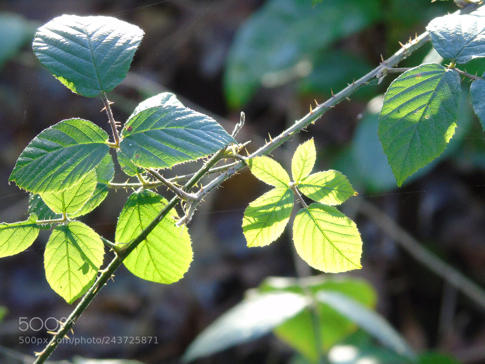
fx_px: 3895
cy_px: 182
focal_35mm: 278
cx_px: 242
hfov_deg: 7.1
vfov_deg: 5.3
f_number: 4.9
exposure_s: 1/60
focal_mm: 50
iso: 500
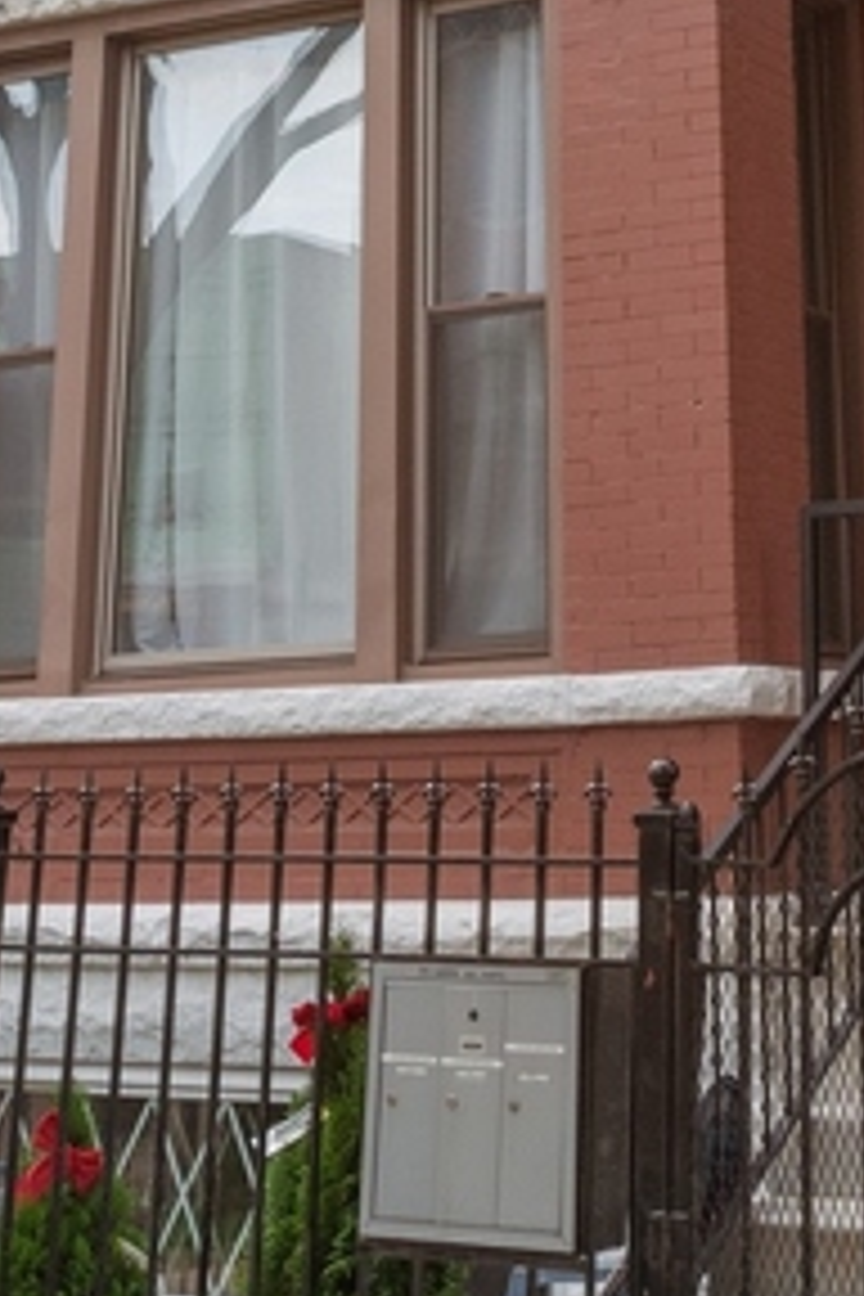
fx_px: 2700
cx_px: 727
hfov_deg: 18.0
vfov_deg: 24.4
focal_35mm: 75
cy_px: -274
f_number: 8
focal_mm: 20
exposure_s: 1/80
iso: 500
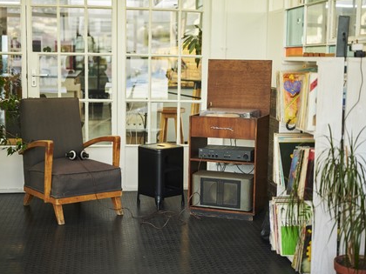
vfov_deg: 26.6
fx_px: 582
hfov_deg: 34.9
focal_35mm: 55
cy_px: 137
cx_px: 191
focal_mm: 50
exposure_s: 1/640
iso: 1000
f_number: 1.8
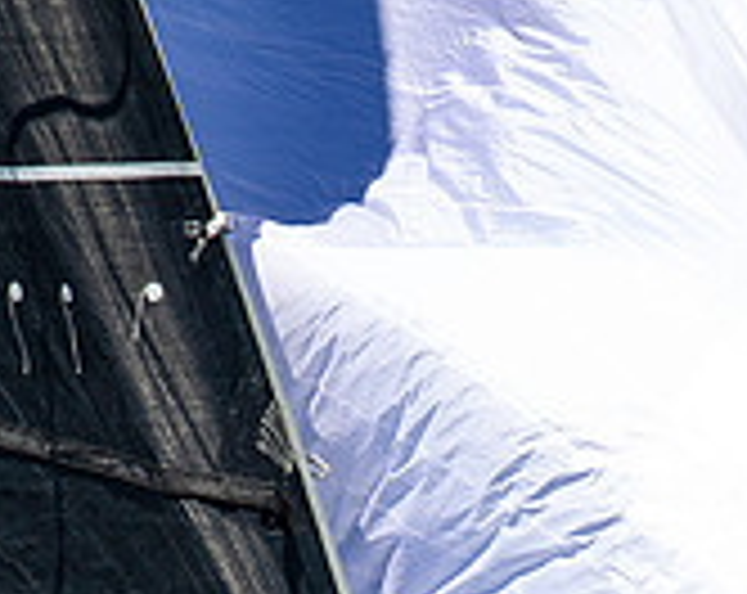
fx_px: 43495
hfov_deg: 1.0
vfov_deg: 0.8
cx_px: 760
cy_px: 864
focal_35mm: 1972
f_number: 5
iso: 400
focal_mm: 600
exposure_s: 1/2000
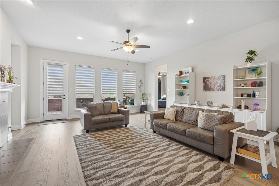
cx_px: 140
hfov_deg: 96.8
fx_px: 124
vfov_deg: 73.7
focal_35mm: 16
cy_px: 93
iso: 400
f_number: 8
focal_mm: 16
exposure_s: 1/15
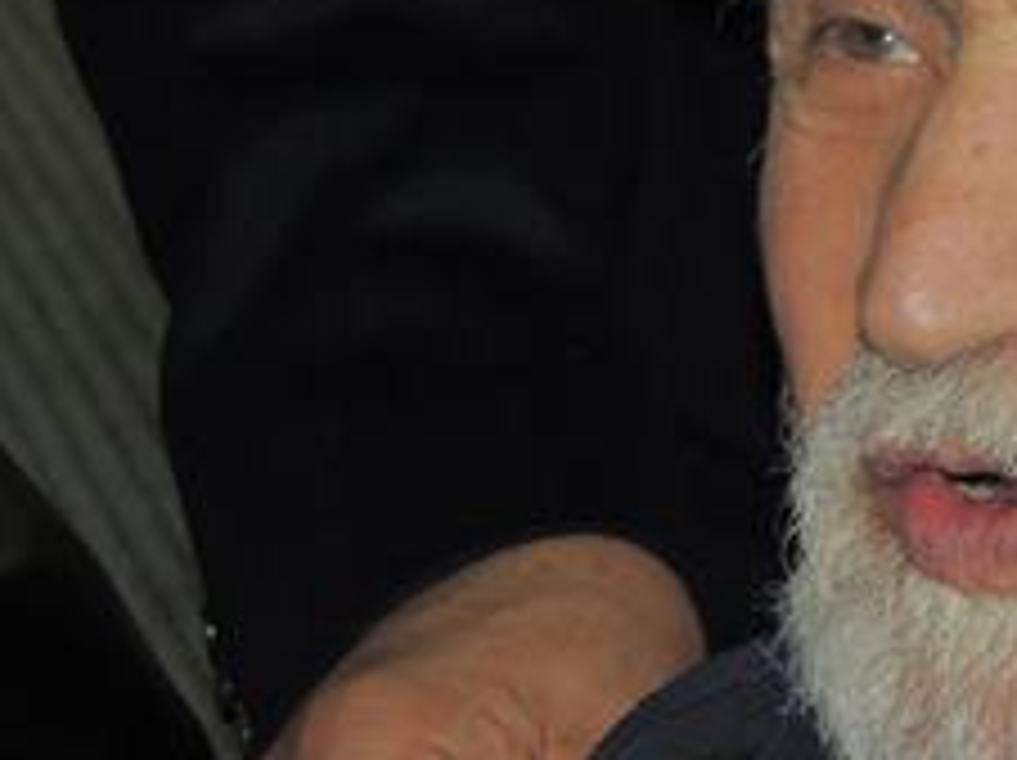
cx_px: 1161
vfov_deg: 4.7
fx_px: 9362
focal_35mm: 319
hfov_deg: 6.2
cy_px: 297
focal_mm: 21.4
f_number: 4.2
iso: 200
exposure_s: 1/60
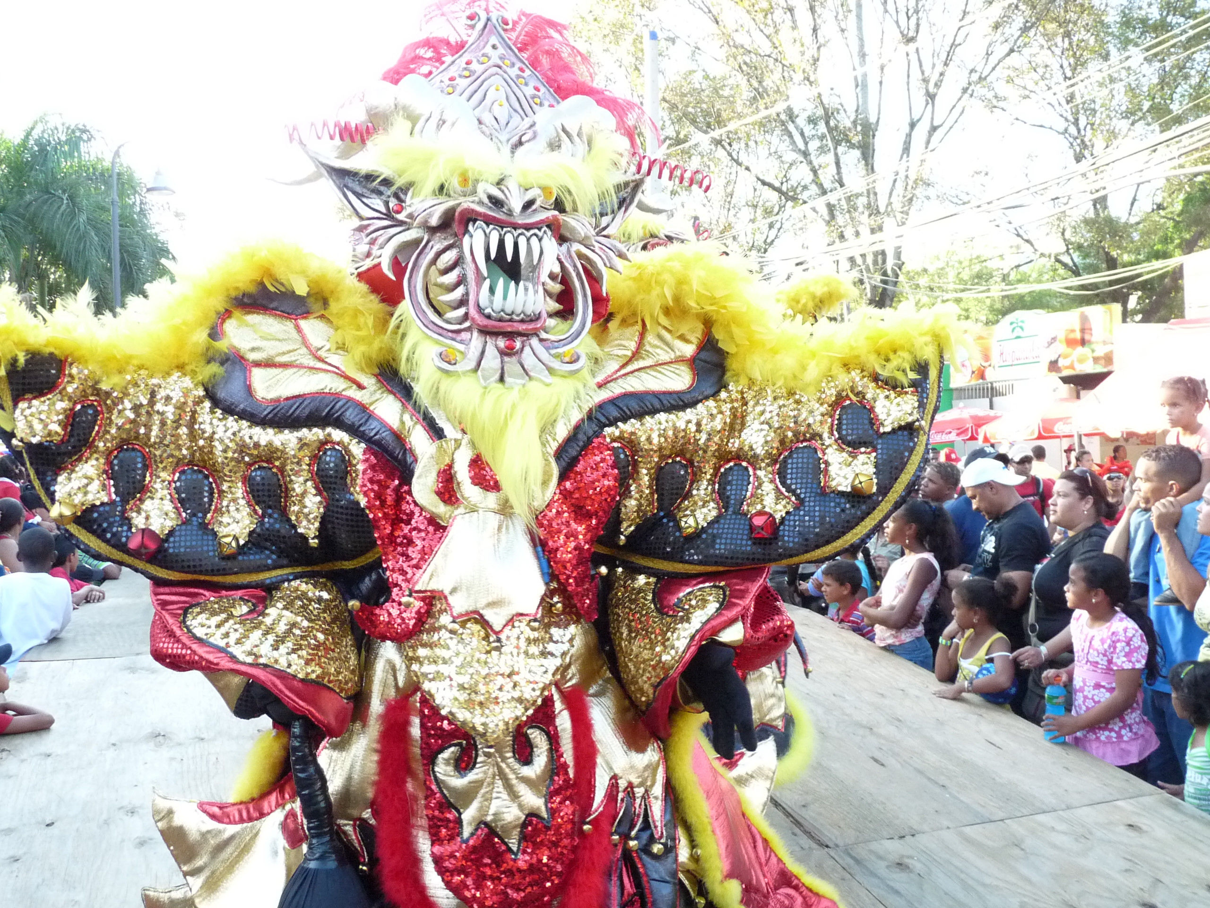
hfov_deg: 54.0
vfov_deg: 41.8
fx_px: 1188
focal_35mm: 34
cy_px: 454
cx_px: 605
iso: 400
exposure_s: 1/250
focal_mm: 4.8
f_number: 2.8
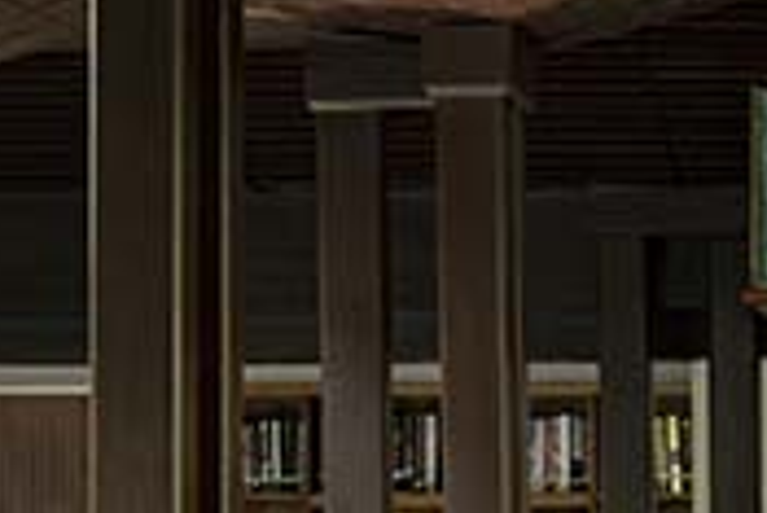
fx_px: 5373
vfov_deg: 5.4
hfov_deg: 7.9
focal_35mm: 252
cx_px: 1367
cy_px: 662
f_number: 11
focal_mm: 46
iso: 64
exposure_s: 1
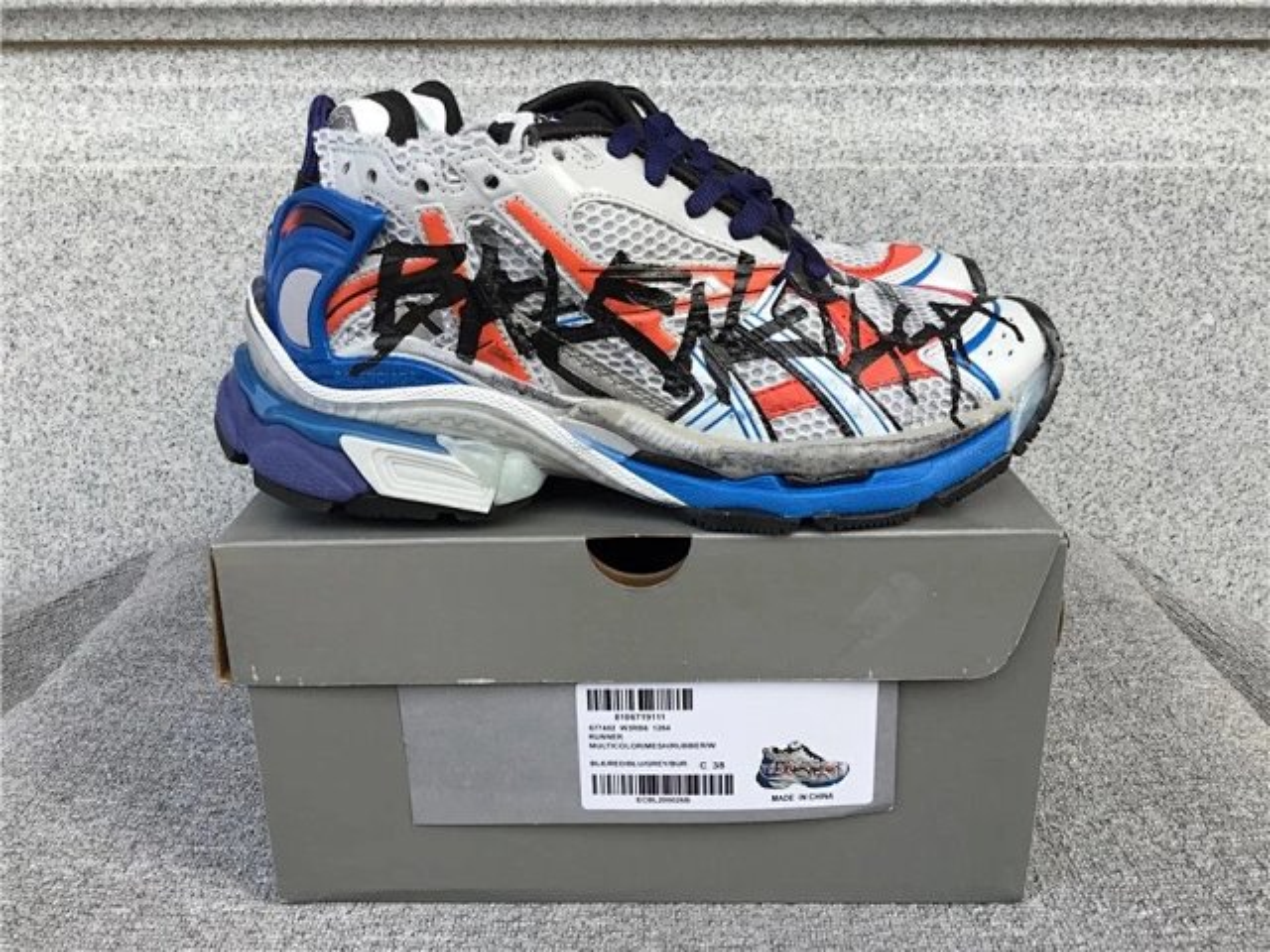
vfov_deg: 45.4
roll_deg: +0.3
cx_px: 635
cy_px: 476
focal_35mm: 31
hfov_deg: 58.4
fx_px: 1137
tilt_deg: -18.9
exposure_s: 1/323
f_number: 2.4
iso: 25
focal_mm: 3.3
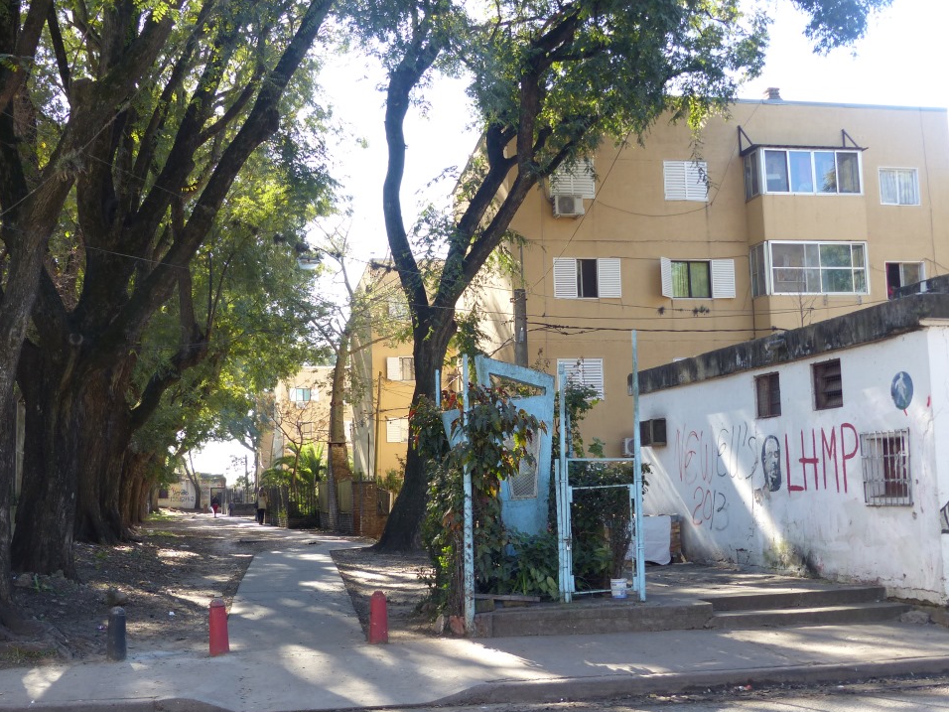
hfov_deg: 42.1
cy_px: 357
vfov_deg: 32.2
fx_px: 1234
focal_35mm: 45
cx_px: 458
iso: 100
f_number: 3.2
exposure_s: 1/100
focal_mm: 7.4
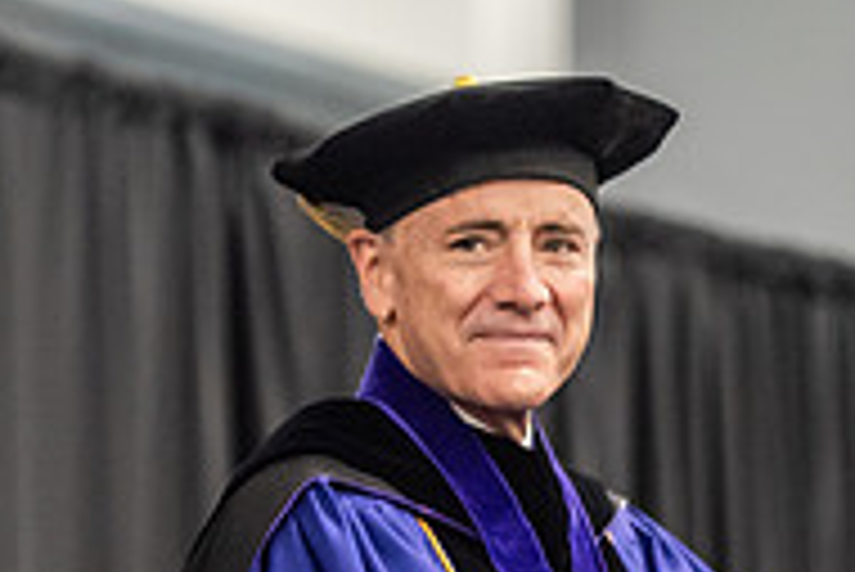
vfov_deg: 3.8
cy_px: 430
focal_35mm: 366
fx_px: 8699
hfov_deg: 5.6
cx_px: 819
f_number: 3.2
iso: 3200
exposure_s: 1/200
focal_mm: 120
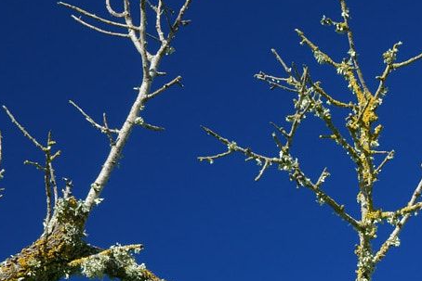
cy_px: 364
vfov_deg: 8.7
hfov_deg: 13.2
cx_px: 334
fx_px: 1817
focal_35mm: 155
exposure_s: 1/25
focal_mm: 44
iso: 125
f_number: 16
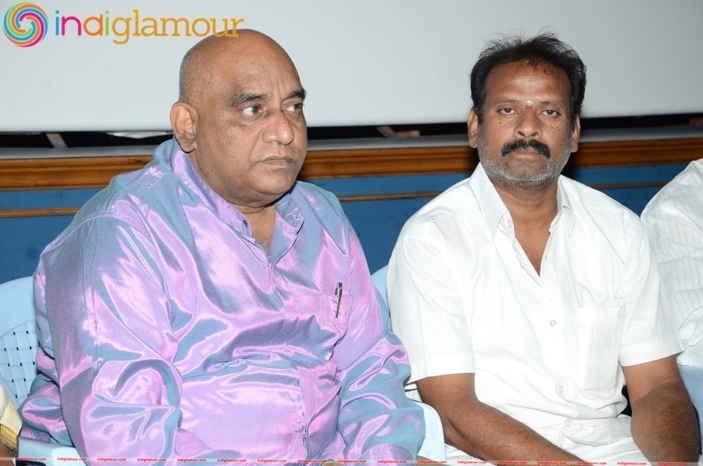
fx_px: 1930
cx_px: 352
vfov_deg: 13.8
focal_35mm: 99
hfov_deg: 20.6
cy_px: 233
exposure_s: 1/125
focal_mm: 66
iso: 400
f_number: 5.6
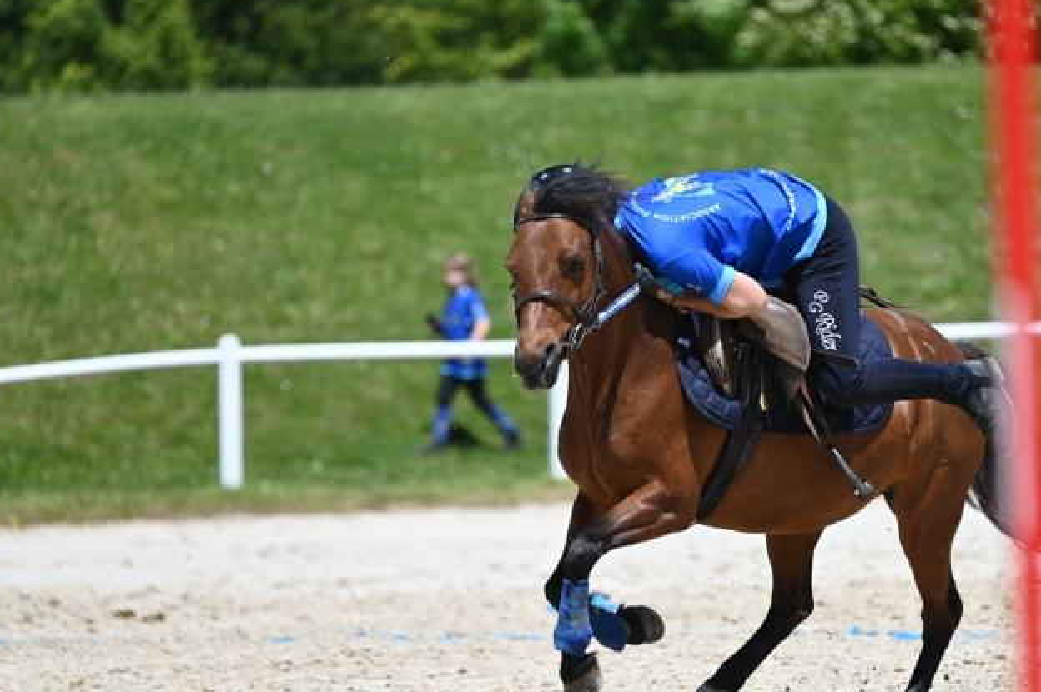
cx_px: 654
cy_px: 367
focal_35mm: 372
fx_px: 10748
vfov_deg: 3.7
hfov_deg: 5.5
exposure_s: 1/1250
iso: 220
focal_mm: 290
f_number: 5.3
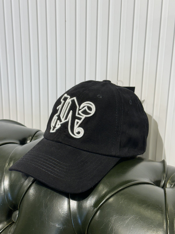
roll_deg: -0.9
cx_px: 88
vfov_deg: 39.7
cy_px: 117
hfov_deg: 30.3
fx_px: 324
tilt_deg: -15.5
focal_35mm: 48
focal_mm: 6.86
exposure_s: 1/100
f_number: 1.78
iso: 64
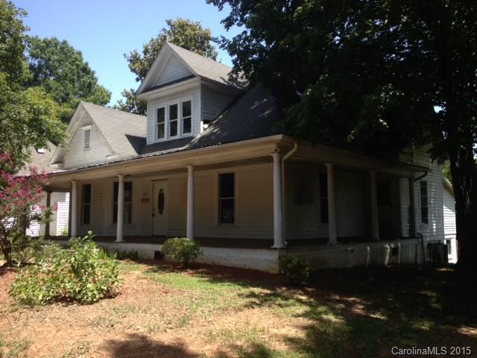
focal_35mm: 35
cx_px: 238
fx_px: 482
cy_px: 179
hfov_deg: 52.6
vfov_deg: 40.7
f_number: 2.4
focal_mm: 4.28
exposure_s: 1/581
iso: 50
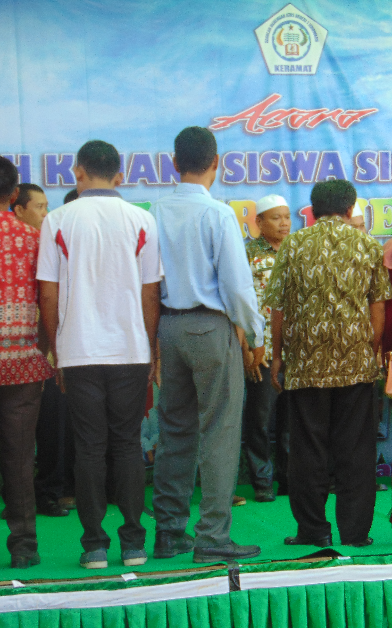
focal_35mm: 101
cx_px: 301
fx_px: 1727
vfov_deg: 20.6
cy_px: 316
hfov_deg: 12.9
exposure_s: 1/50
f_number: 3.7
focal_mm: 12.8
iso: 80
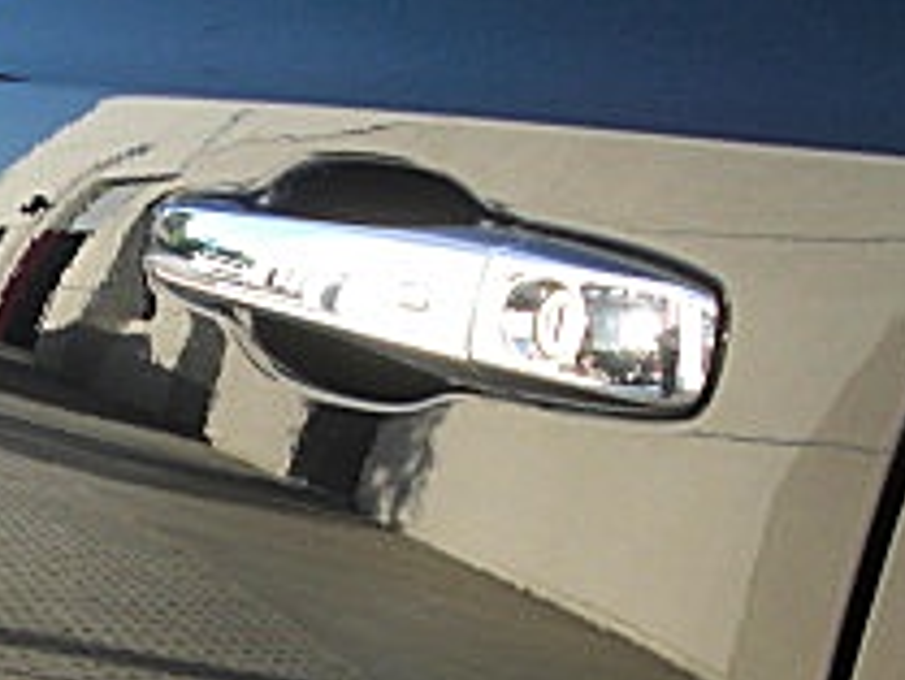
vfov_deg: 13.3
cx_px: 30
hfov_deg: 17.5
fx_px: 2877
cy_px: 689
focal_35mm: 110
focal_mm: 6.3
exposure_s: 1/160
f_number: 2.8
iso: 50
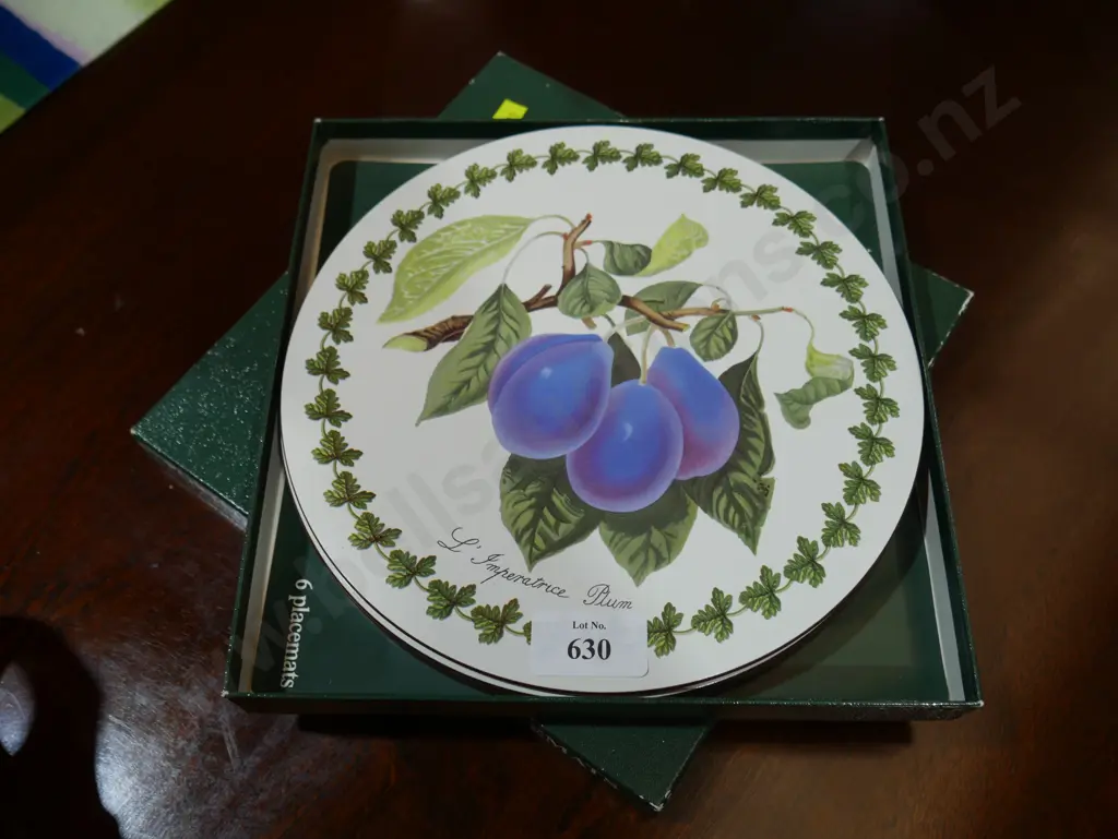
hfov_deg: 59.9
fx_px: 969
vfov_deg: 46.8
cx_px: 559
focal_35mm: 30
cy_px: 420
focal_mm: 15
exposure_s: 1/125
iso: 200
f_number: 3.6
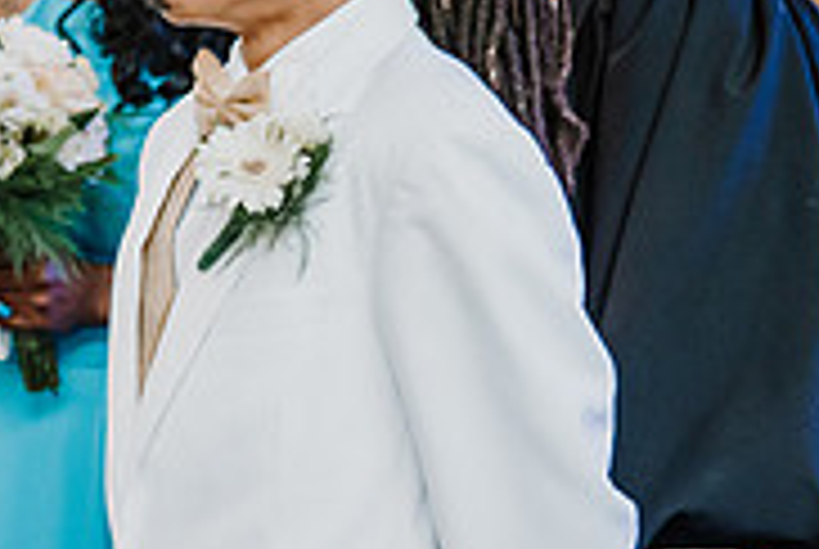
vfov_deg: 4.3
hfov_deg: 6.5
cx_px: 302
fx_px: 7246
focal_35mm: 318
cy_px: 187
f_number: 4
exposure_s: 1/125
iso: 1250
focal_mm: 100
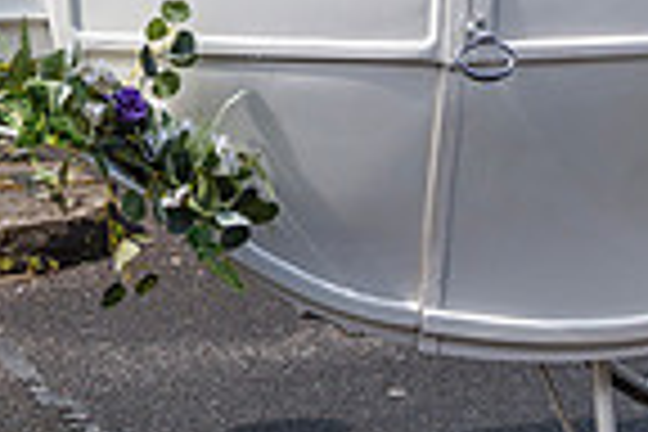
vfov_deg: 9.3
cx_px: 492
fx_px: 2538
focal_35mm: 141
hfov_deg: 14.5
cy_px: -352
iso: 200
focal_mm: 28
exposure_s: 1/1250
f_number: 3.5
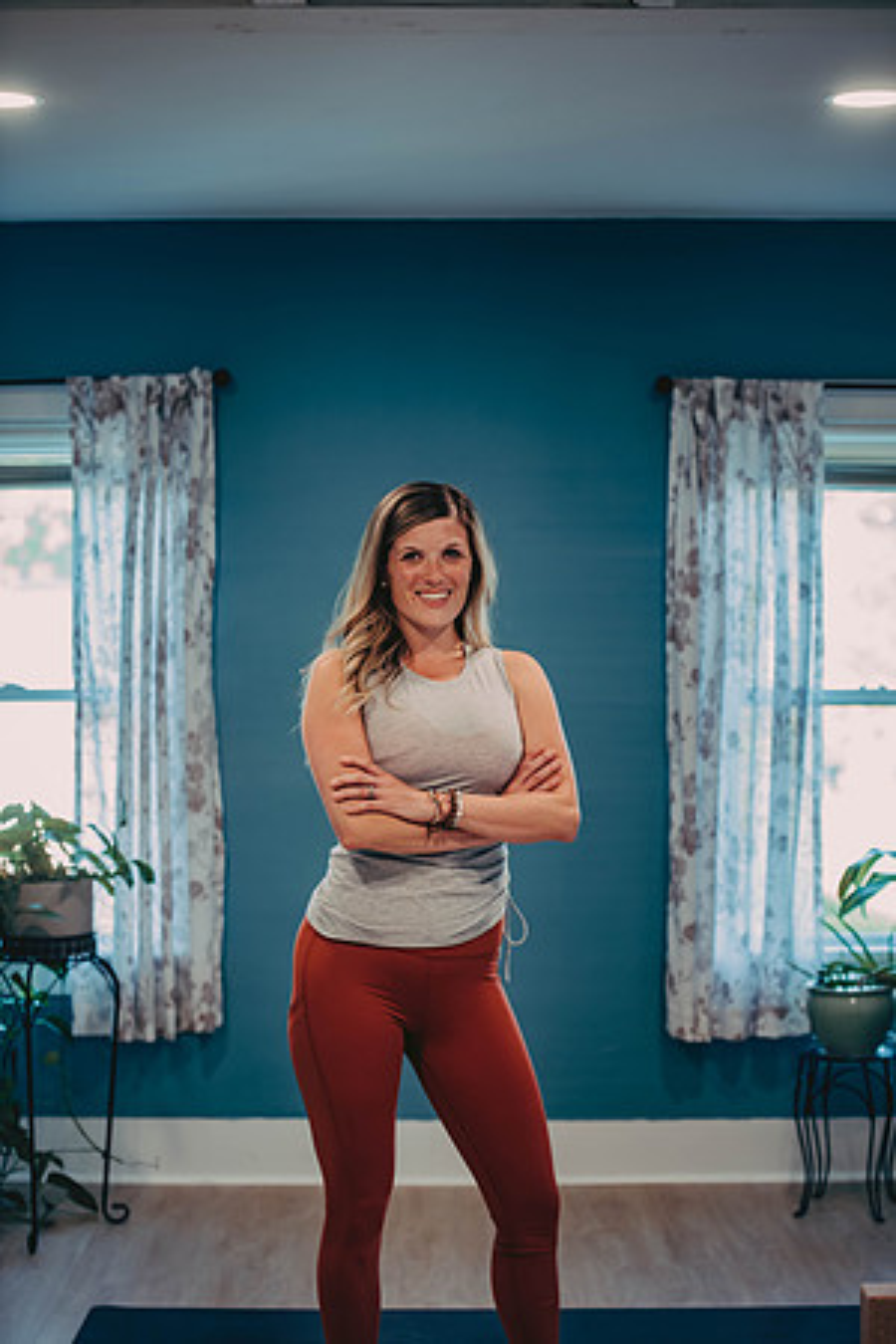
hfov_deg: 19.5
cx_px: 448
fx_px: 2613
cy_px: 672
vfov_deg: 28.8
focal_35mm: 70
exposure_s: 1/80
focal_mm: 70
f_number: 2.8
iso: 640
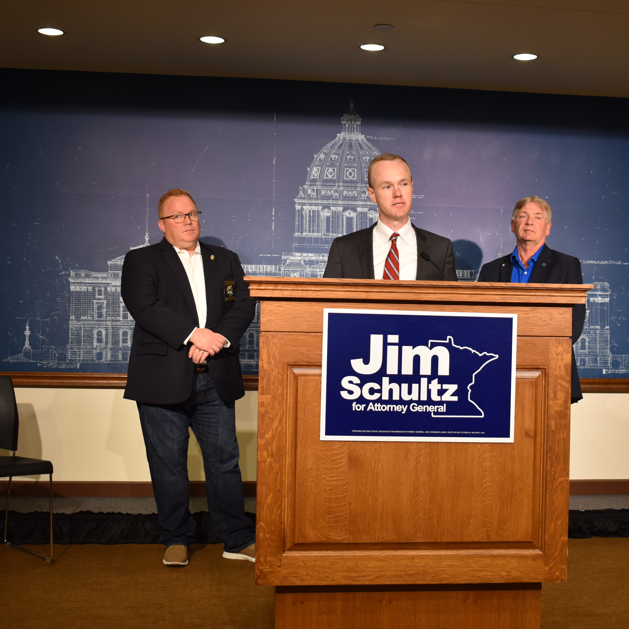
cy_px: 316
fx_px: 1000
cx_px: 379
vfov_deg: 34.9
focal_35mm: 49
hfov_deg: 34.8
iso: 560
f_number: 4
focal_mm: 25
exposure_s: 1/60
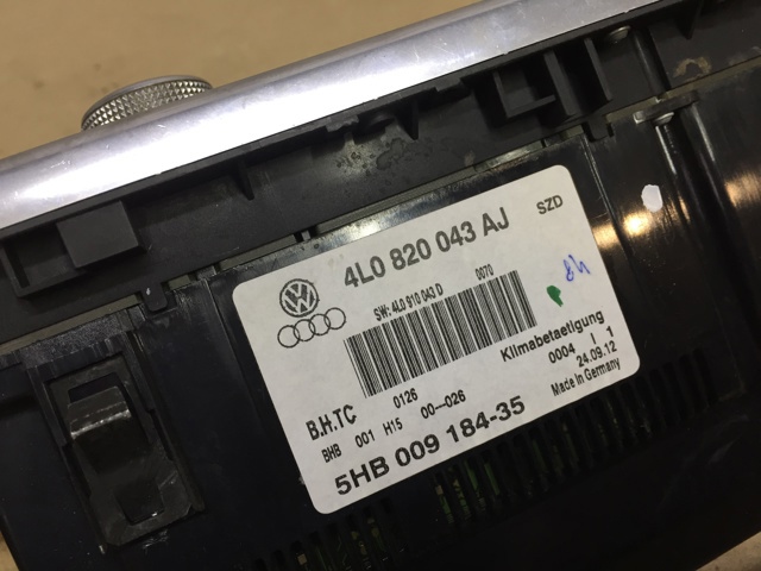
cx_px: 380
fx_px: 638
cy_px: 286
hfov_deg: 61.7
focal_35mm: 29
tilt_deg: -49.8
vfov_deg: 48.2
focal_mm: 4.15
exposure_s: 1/33
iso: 32
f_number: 2.2
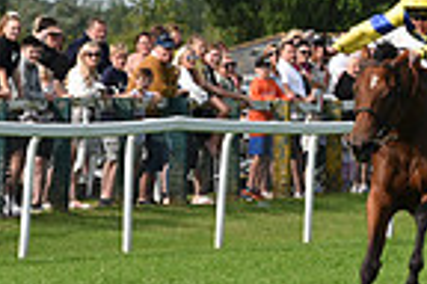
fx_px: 9536
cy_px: 149
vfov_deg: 1.7
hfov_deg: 2.6
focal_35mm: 804
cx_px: 857
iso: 400
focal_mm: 200
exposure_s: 1/1600
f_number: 6.3
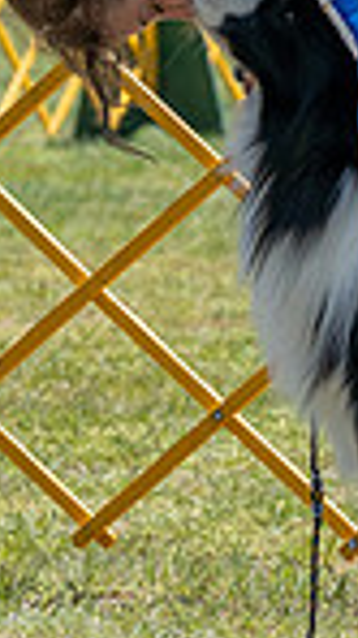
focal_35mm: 716
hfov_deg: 1.7
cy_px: 21
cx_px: 504
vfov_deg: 3.0
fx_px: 12111
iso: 800
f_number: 7.1
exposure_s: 1/1600
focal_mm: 133
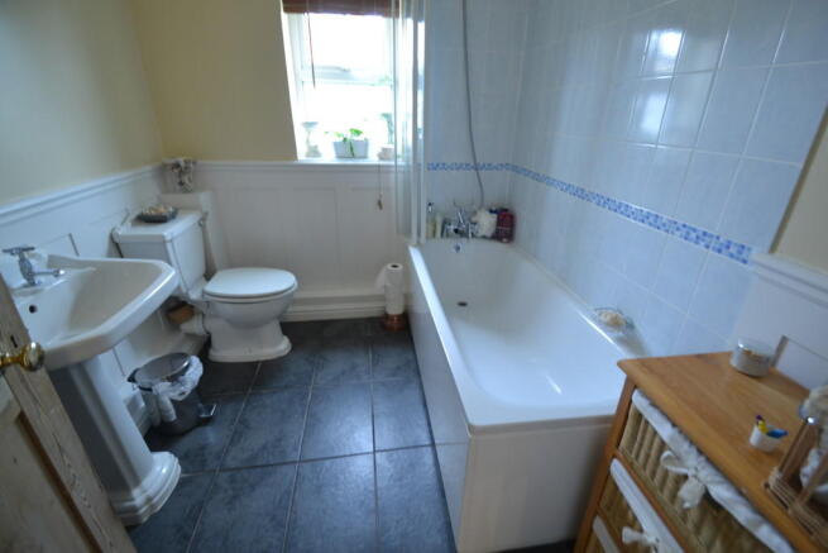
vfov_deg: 77.4
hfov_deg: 100.4
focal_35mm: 15
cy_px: 276
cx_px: 414
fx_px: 345
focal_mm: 10
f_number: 3.5
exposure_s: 1/3
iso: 200
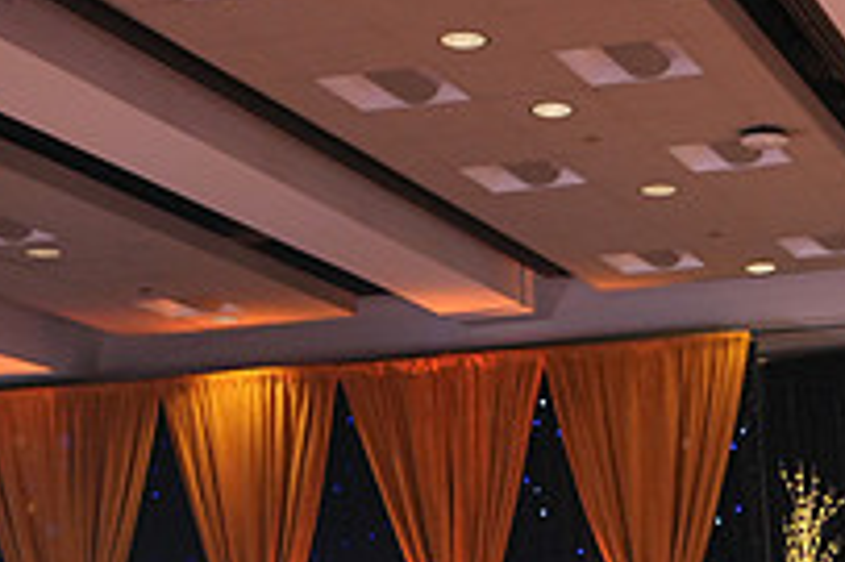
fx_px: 2345
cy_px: 789
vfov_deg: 13.1
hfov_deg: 19.5
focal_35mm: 100
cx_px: 945
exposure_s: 1/400
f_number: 4
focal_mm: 35
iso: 2000
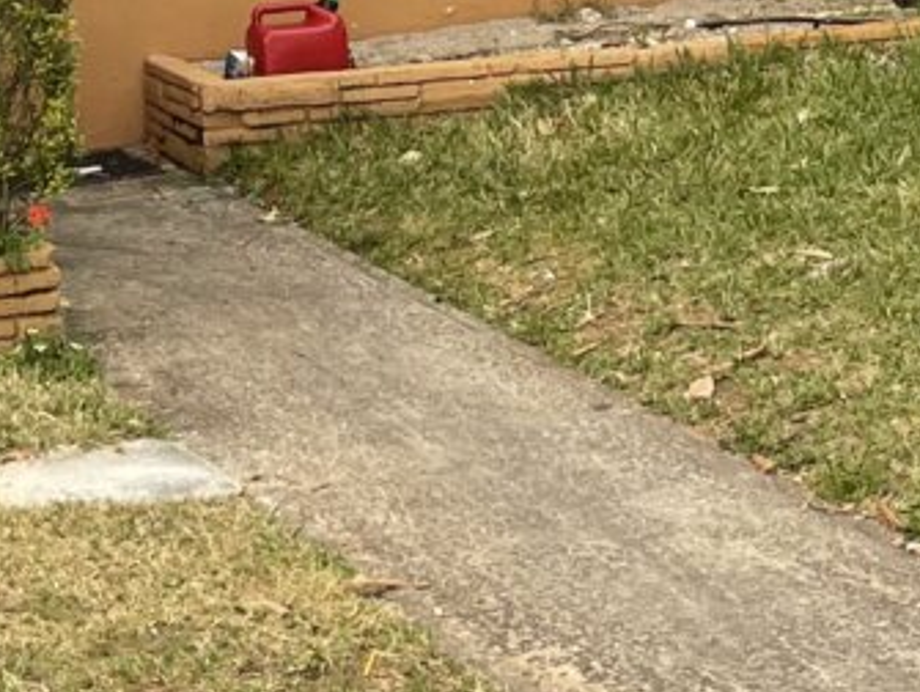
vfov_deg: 11.4
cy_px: -376
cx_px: 470
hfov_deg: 15.9
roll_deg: +2.8
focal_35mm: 124
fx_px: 3299
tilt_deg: -1.2
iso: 32
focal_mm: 5.1
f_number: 1.6
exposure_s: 1/355
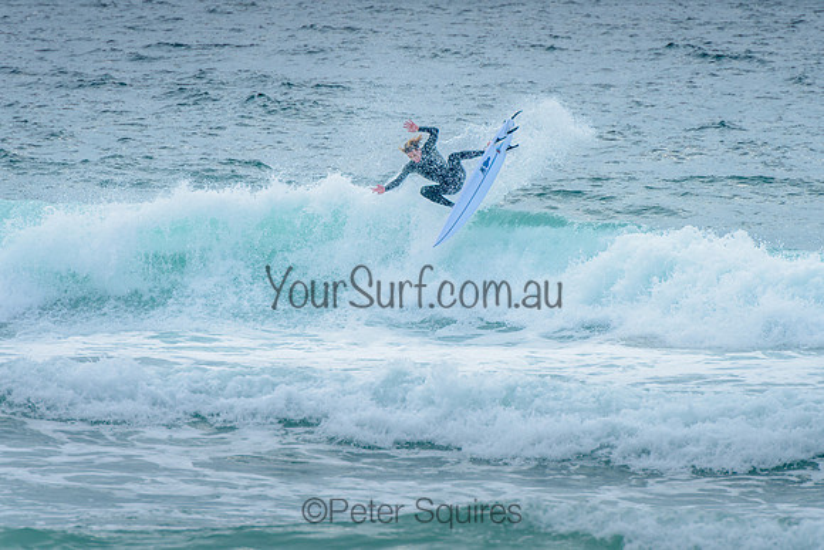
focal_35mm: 490
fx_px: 11221
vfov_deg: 2.8
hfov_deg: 4.2
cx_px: 449
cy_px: 226
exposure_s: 1/1600
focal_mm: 400
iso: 500
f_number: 8
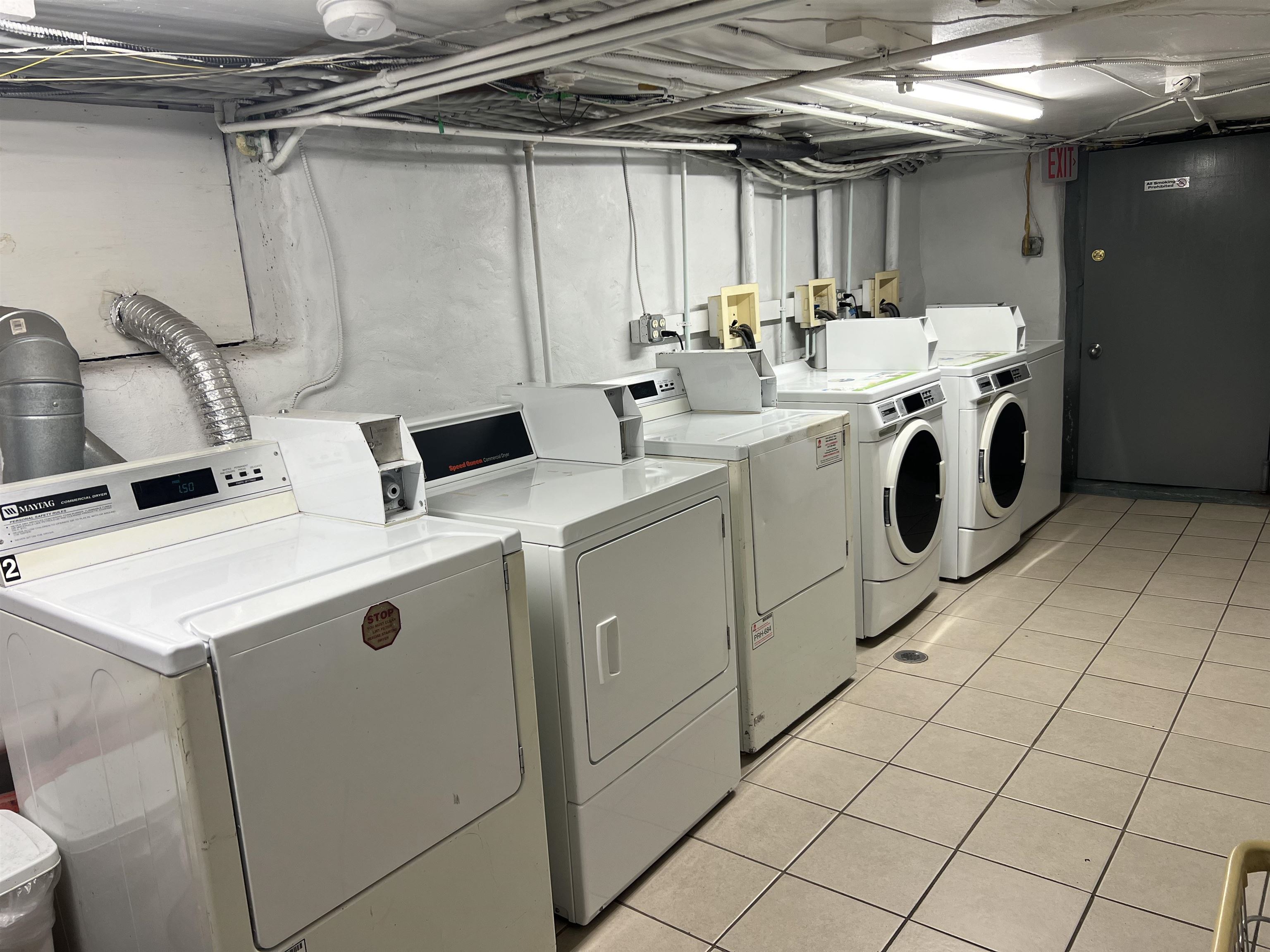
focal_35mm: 26
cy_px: 476
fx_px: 954
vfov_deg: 53.1
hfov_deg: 67.3
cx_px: 635
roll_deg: +3.7
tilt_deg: -11.4
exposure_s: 1/120
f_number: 1.5
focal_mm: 5.7
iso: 50
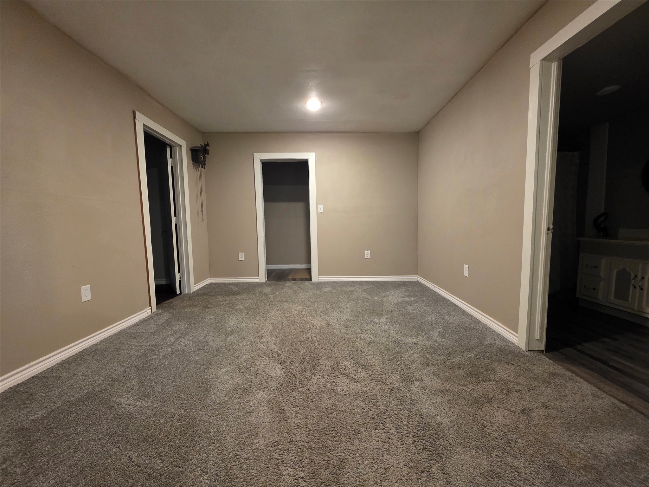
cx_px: 324
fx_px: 244
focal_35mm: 13
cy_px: 244
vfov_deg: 89.9
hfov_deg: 106.2
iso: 640
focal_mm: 2.2
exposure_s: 1/60
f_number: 1.9
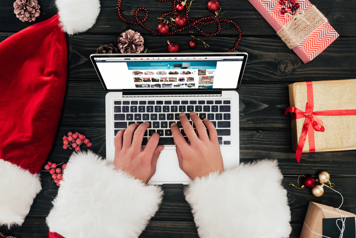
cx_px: 178
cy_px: 119
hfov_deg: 39.6
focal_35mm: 50
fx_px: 495
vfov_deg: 27.0
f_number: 9
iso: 200
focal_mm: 50
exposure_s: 1/200
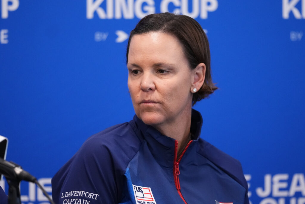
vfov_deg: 4.6
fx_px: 2542
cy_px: 102
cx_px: 152
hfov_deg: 6.9
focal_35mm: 300
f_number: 2.8
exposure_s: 1/400
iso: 3200
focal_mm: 200
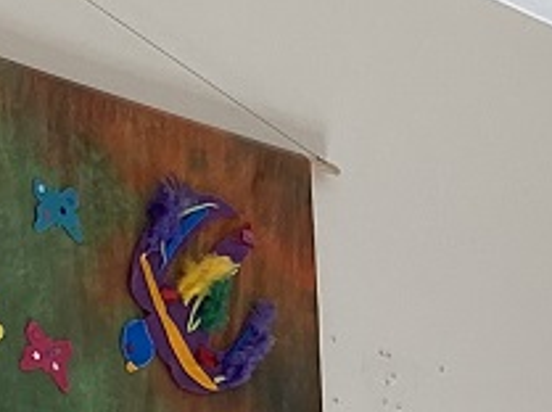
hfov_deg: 9.3
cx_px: 1402
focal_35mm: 187
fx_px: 2977
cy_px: 1266
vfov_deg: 7.0
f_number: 1.8
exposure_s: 1/122
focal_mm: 4.25
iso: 32
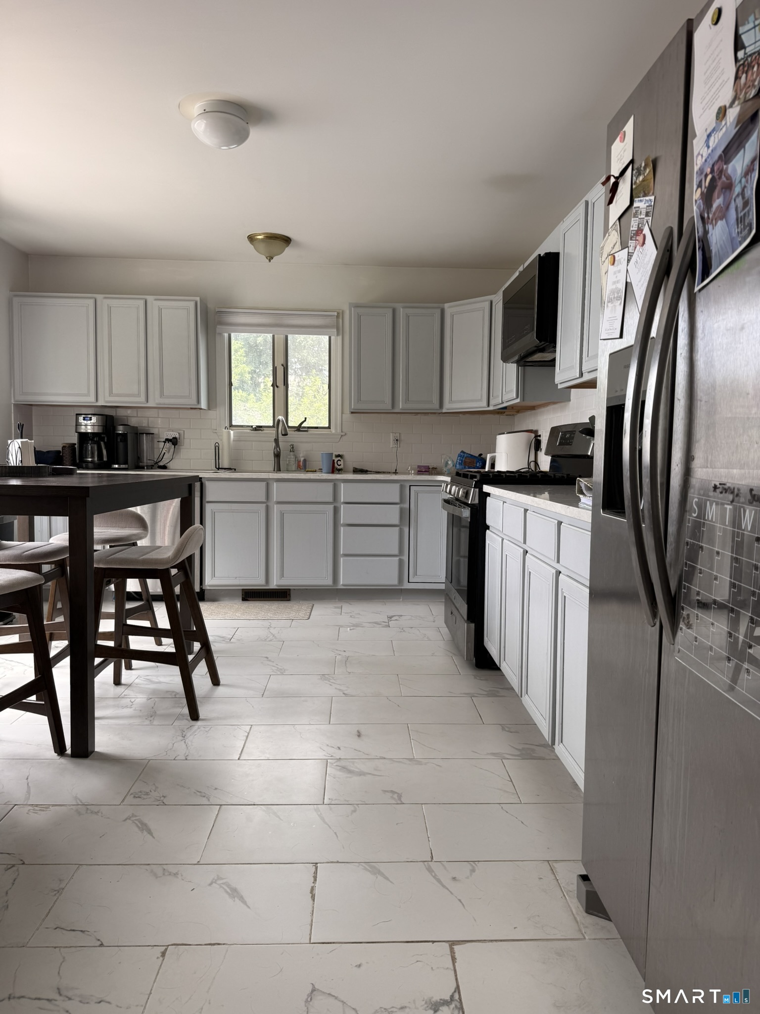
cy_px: 507
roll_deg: -0.7
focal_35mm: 24
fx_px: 703
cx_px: 380
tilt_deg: -4.0
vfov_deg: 71.6
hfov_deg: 56.8
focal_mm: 6.76
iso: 50
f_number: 1.78
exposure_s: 1/132
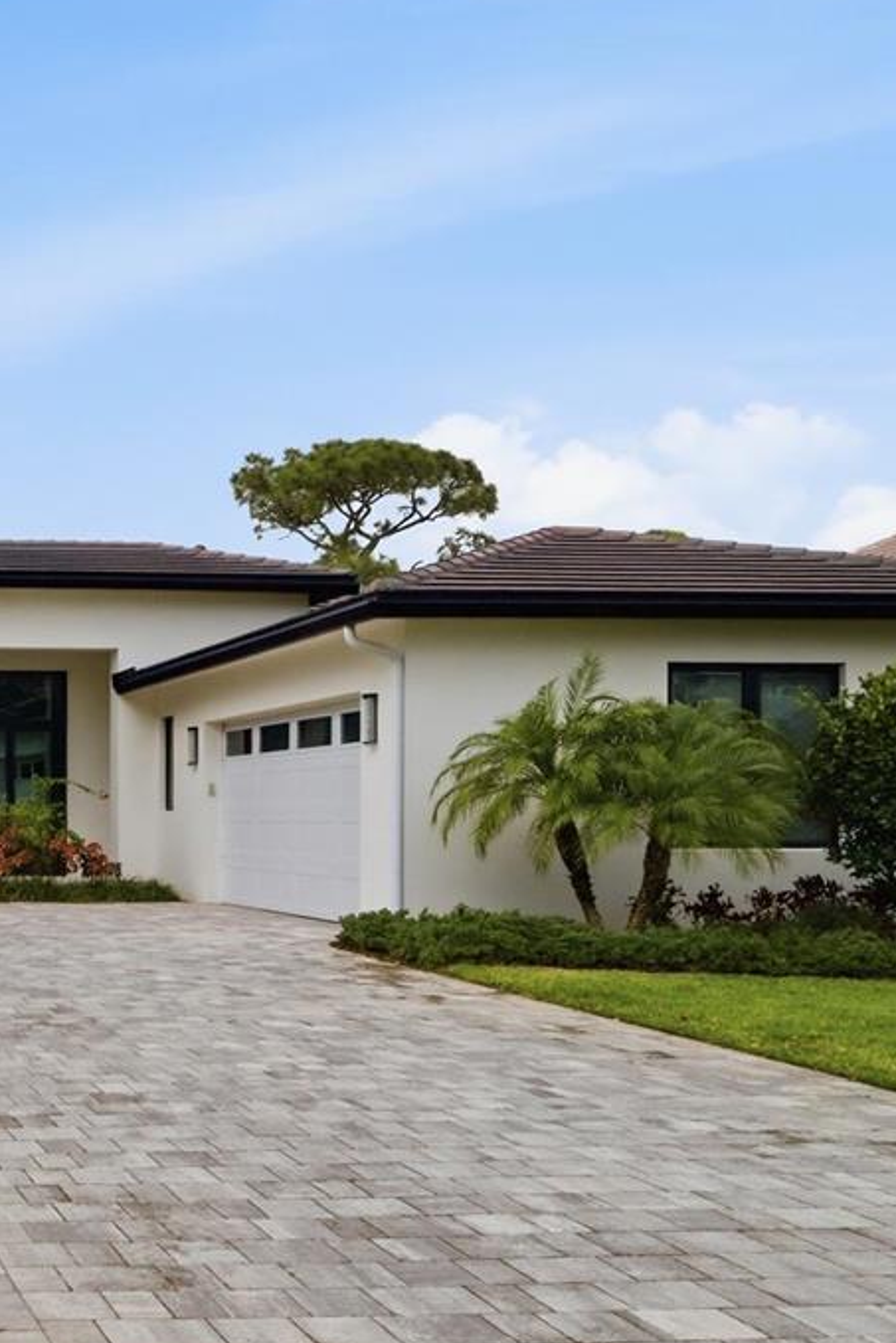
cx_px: -227
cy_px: 833
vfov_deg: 48.0
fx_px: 1492
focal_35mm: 40
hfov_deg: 28.3
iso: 400
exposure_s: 1/6400
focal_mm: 17
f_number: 8
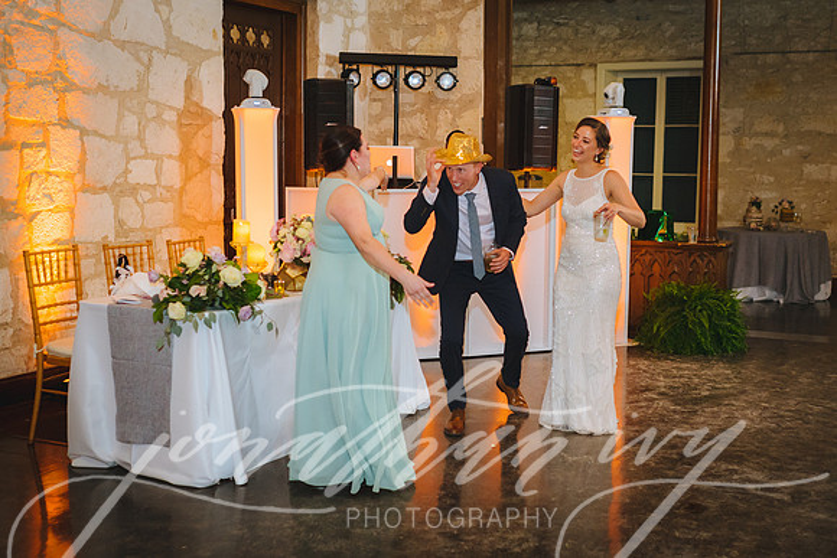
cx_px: 418
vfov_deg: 28.0
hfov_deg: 40.9
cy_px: 278
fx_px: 1121
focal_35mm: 48
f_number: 2.5
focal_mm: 35
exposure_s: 1/200
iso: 800
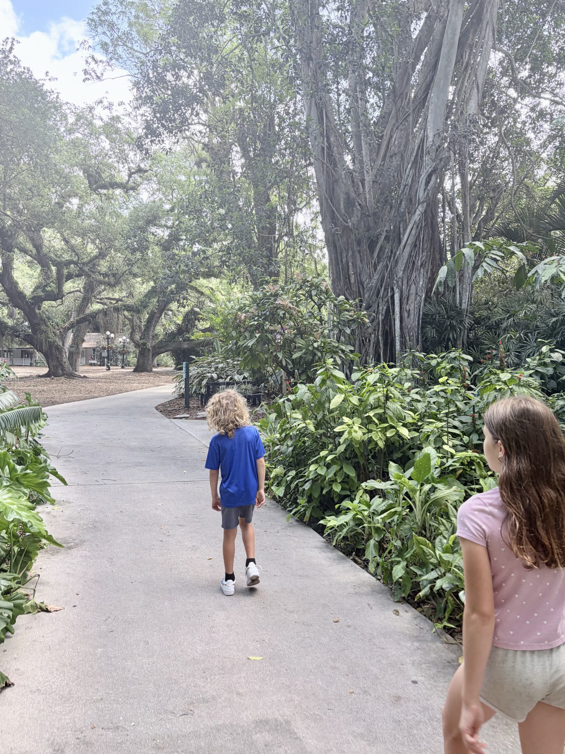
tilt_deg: +2.5
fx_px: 609
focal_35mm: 28
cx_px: 300
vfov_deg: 63.4
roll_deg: +0.7
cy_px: 362
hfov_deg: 49.7
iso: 50
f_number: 1.6
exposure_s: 1/206
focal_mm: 5.96
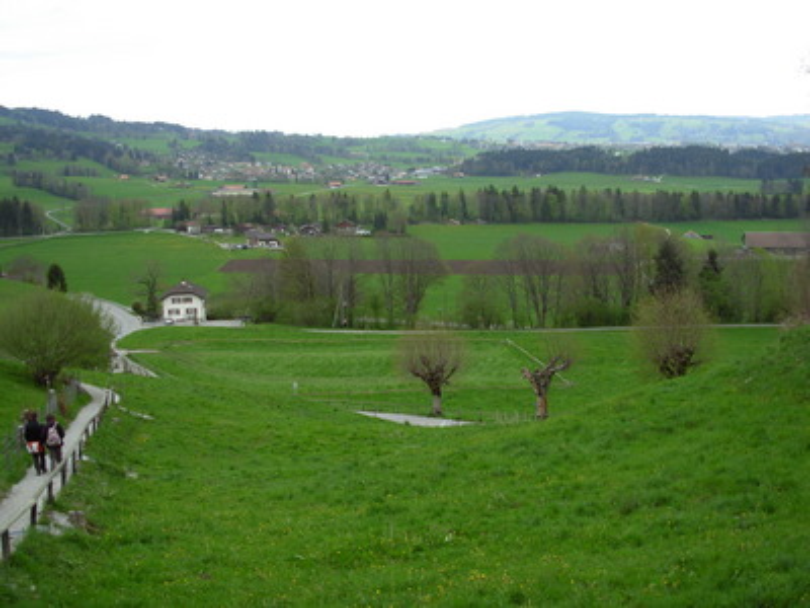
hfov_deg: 49.0
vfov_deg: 37.7
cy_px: 304
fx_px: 889
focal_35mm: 38
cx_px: 405
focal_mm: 6.3
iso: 50
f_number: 2.9
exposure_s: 1/117
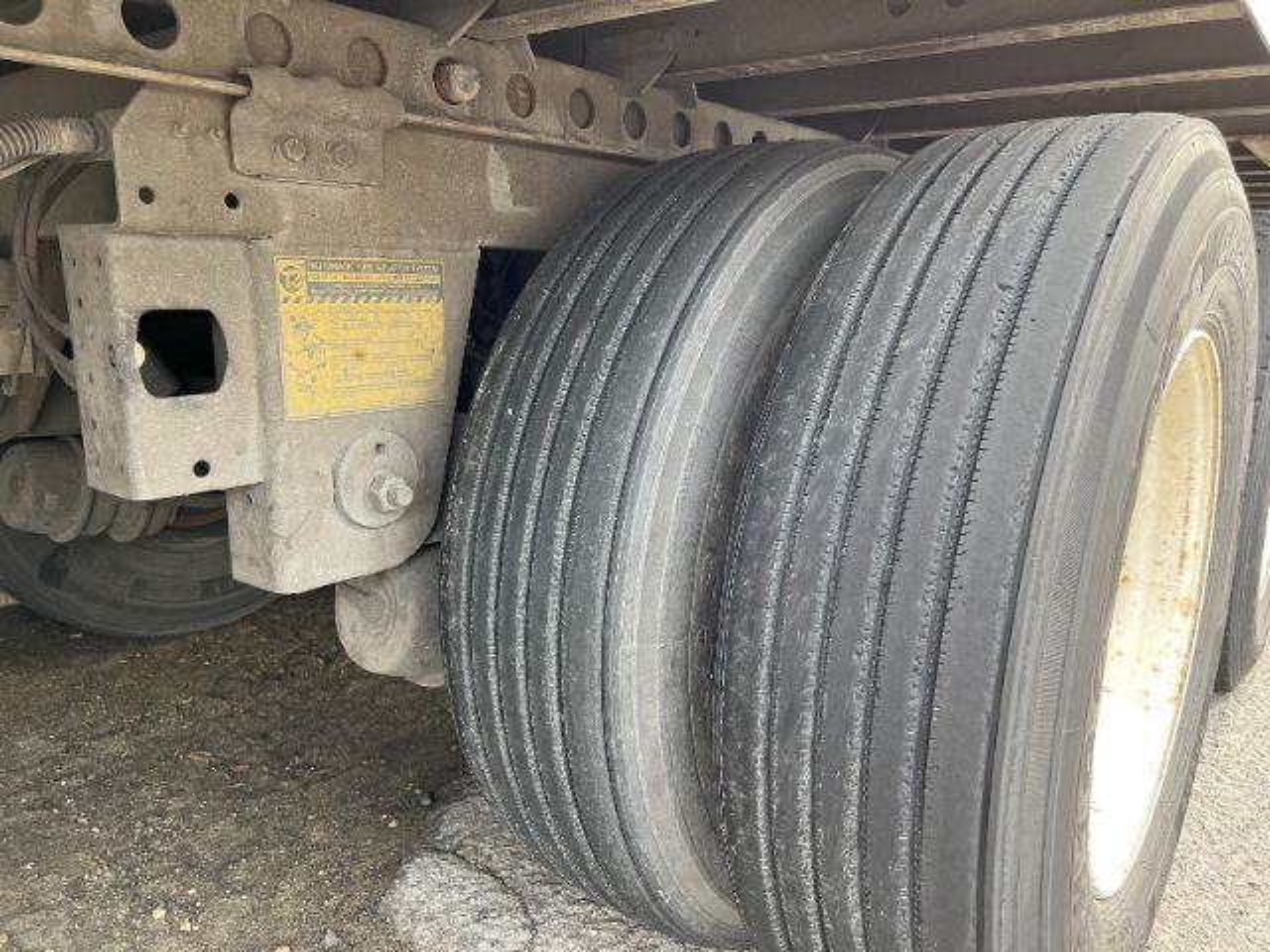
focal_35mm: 26
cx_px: 635
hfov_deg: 67.3
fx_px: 954
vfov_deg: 53.1
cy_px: 476
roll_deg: -0.7
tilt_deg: -11.0
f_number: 1.5
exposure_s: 1/121
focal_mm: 5.7
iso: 80
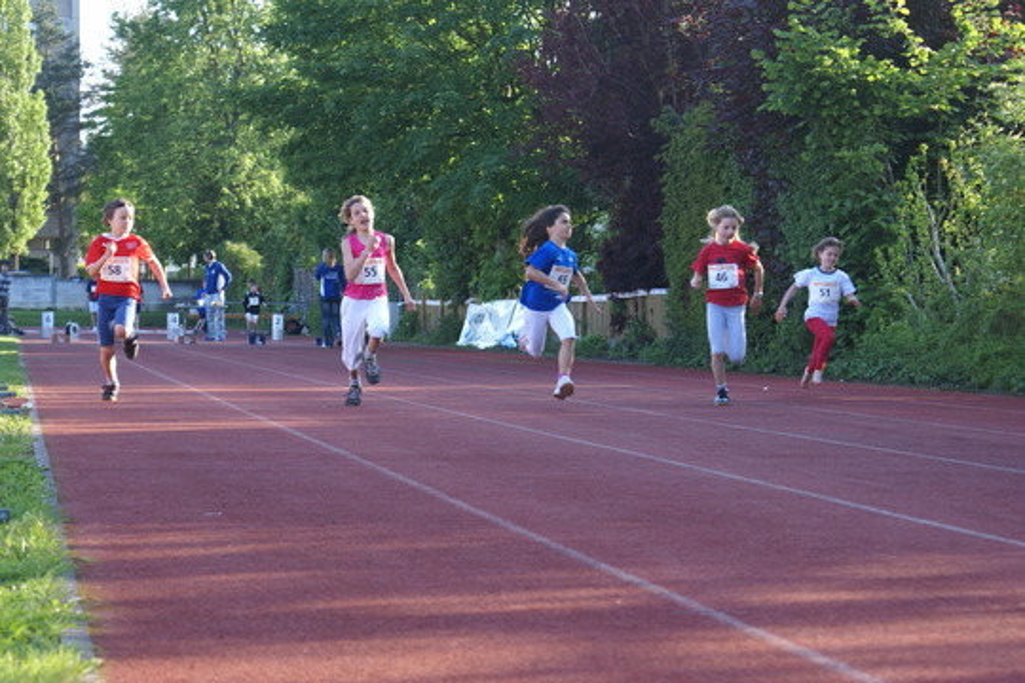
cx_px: 512
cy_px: 342
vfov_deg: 15.2
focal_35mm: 90
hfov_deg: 22.6
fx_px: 2562
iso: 400
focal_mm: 60
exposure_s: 1/250
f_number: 5.6
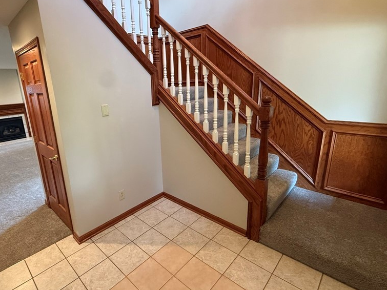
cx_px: 155
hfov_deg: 83.6
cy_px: 140
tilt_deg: -15.8
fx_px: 212
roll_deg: +3.0
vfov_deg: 68.6
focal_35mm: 19
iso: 500
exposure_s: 1/60
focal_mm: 2.22
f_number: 2.2
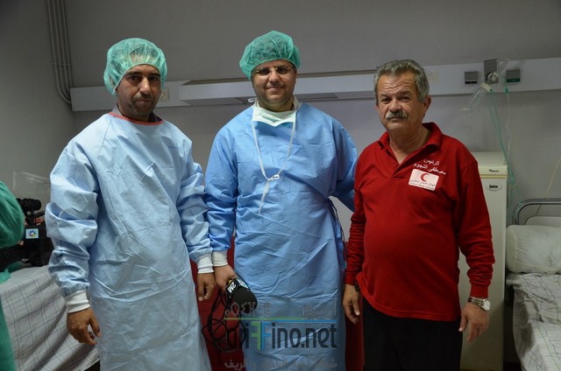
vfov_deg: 39.8
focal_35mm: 33
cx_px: 280
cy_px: 186
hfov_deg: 57.3
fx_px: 513
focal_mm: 22
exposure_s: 1/40
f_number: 3.8
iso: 800
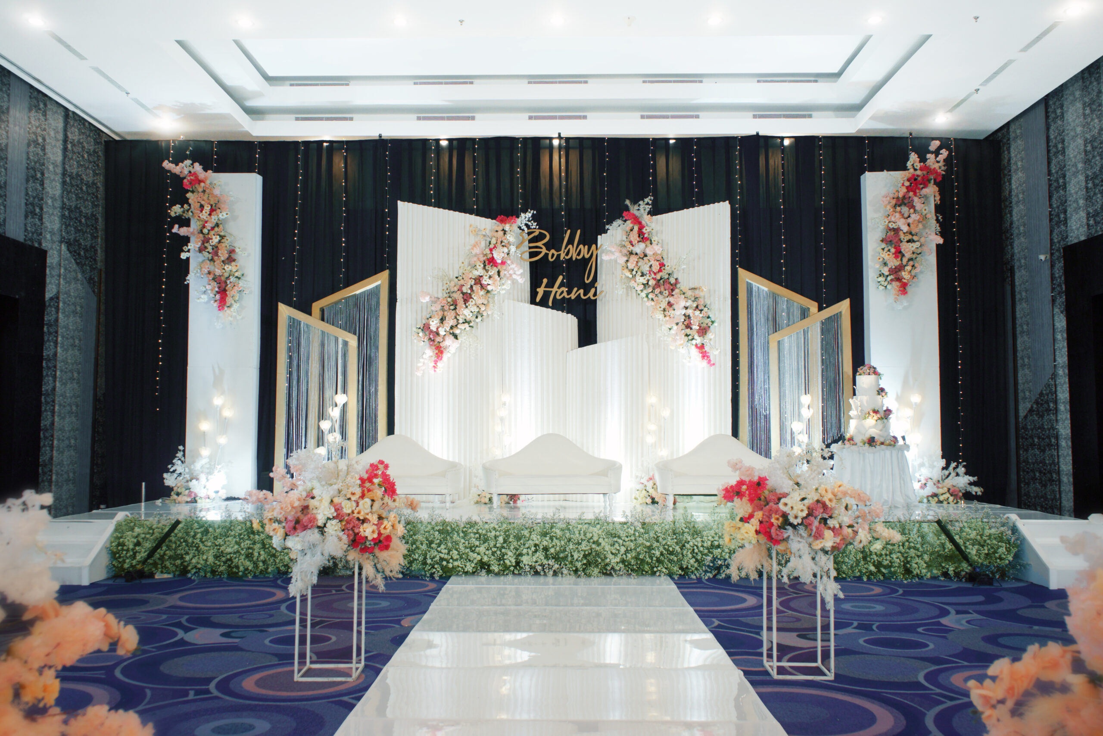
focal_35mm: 29
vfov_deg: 45.0
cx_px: 552
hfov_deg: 63.7
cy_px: 368
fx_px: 889
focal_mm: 29
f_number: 5.6
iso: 800
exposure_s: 1/40
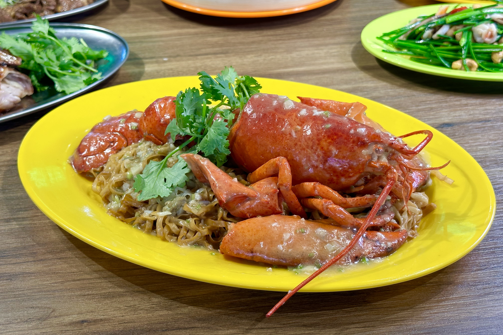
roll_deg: +0.8
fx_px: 699
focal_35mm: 50
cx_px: 252
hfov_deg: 39.6
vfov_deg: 27.0
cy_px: 169
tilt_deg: -33.1
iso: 50
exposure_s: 1/60
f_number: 1.78
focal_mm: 6.86
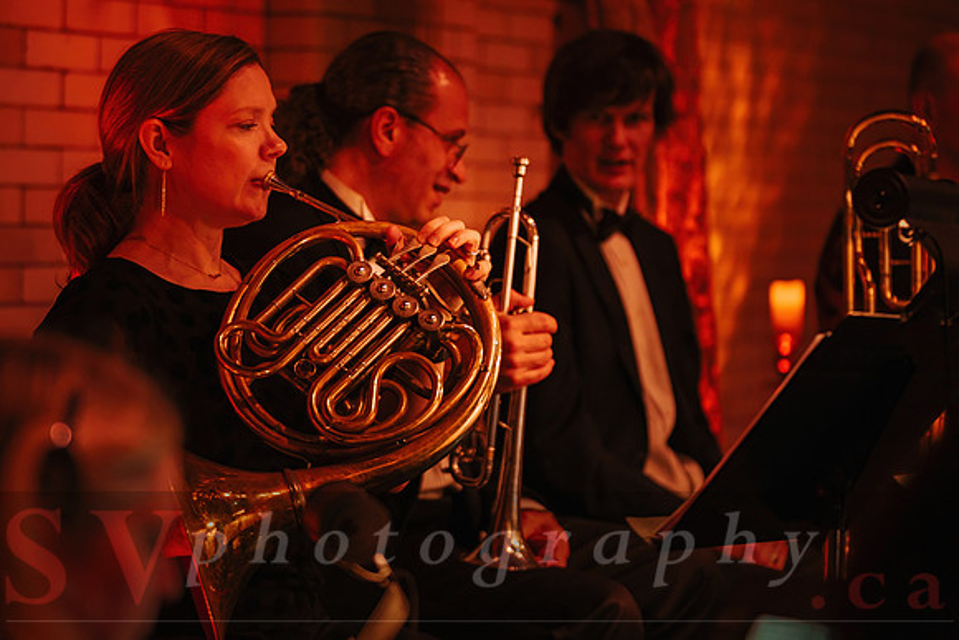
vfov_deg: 10.9
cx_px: 391
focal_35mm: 126
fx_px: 3345
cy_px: 261
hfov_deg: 16.3
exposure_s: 1/80
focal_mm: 106
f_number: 2.8
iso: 1600
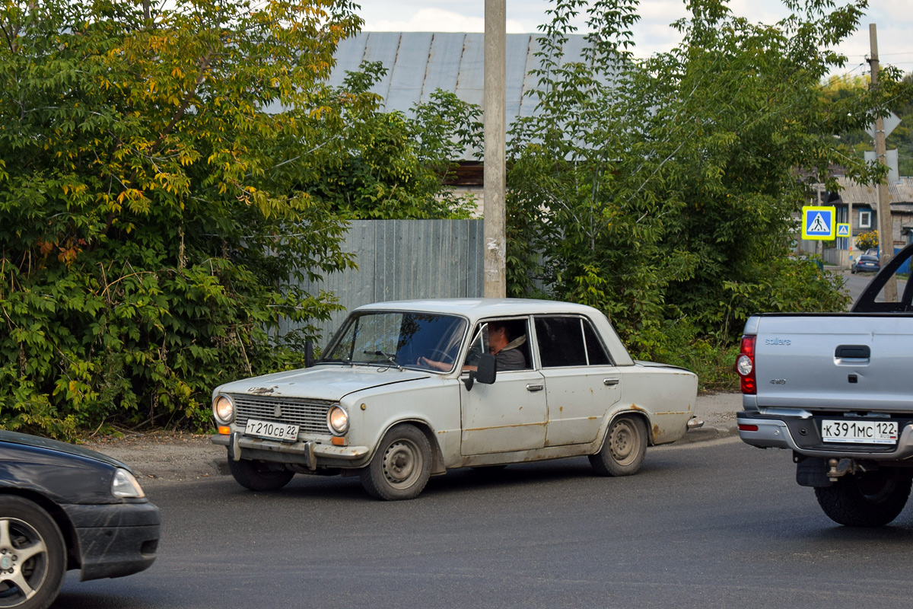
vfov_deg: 16.6
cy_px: 304
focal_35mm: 82
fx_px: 2092
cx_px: 456
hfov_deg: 24.6
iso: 200
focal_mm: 55
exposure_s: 1/500
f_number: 5.6
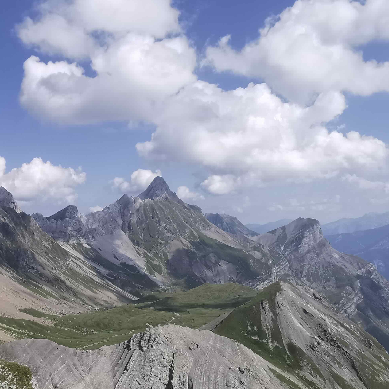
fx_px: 470
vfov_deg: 44.2
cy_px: 264
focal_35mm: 37
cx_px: 138
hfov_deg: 44.4
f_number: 2.2
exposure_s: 1/1541
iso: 50
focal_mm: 2.35
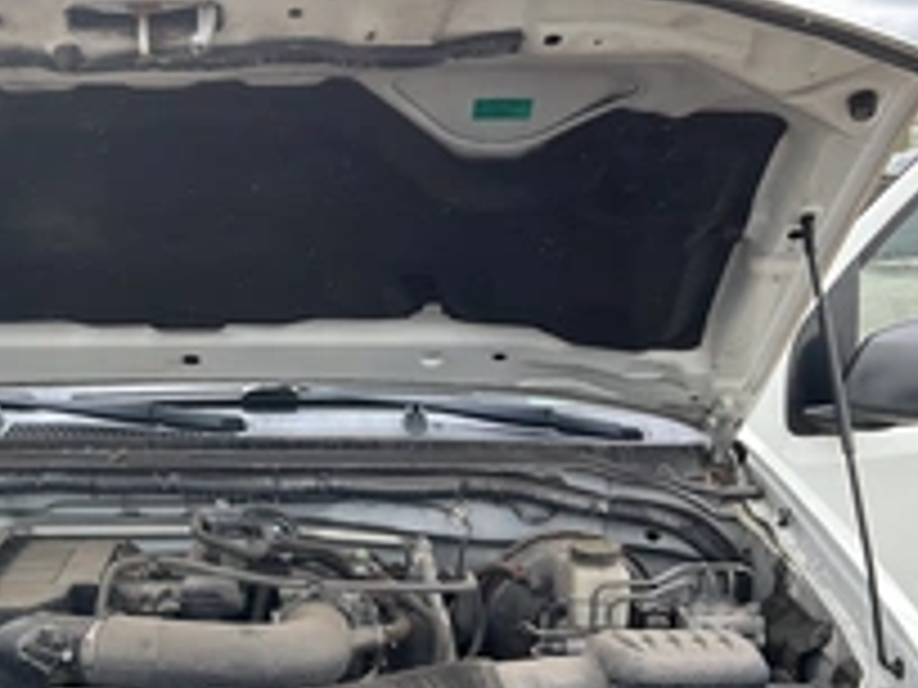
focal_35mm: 57
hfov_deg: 32.8
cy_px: 387
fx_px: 1512
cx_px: 180
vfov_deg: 25.6
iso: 25
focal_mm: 3
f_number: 1.8
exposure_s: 1/534
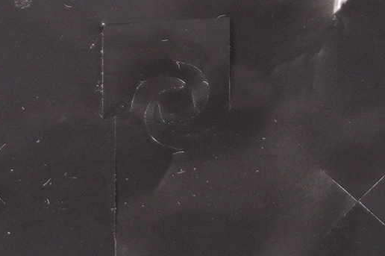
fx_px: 3547
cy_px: 107
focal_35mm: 332
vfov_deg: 4.1
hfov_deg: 6.1
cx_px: 672
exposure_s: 1/160
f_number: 5.6
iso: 500
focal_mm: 38
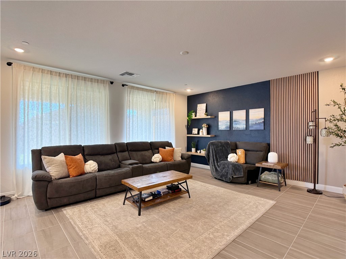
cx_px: 173
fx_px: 240
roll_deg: -0.1
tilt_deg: +0.1
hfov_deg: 71.6
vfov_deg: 56.8
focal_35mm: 24
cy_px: 130
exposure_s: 1/120
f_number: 1.78
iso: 200
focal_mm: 6.76
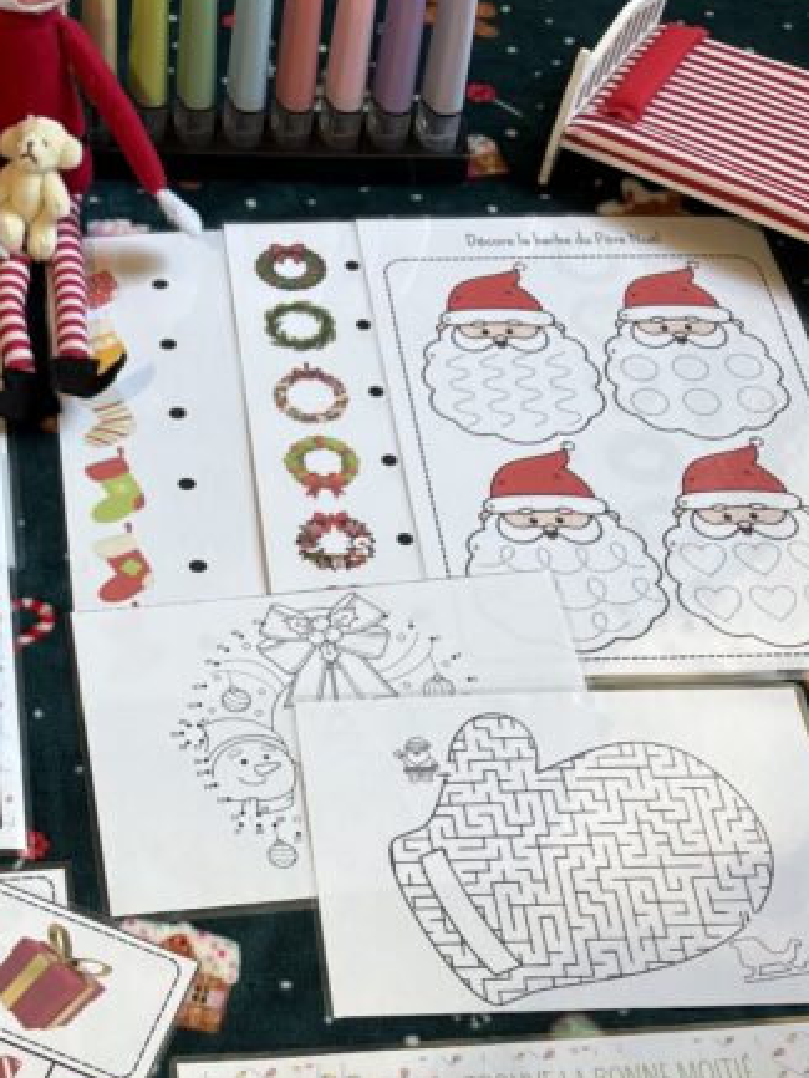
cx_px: 107
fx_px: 1495
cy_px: 911
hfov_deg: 29.2
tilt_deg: -59.9
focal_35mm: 48
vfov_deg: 37.7
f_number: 1.6
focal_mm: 5.96
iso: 125
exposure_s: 1/50
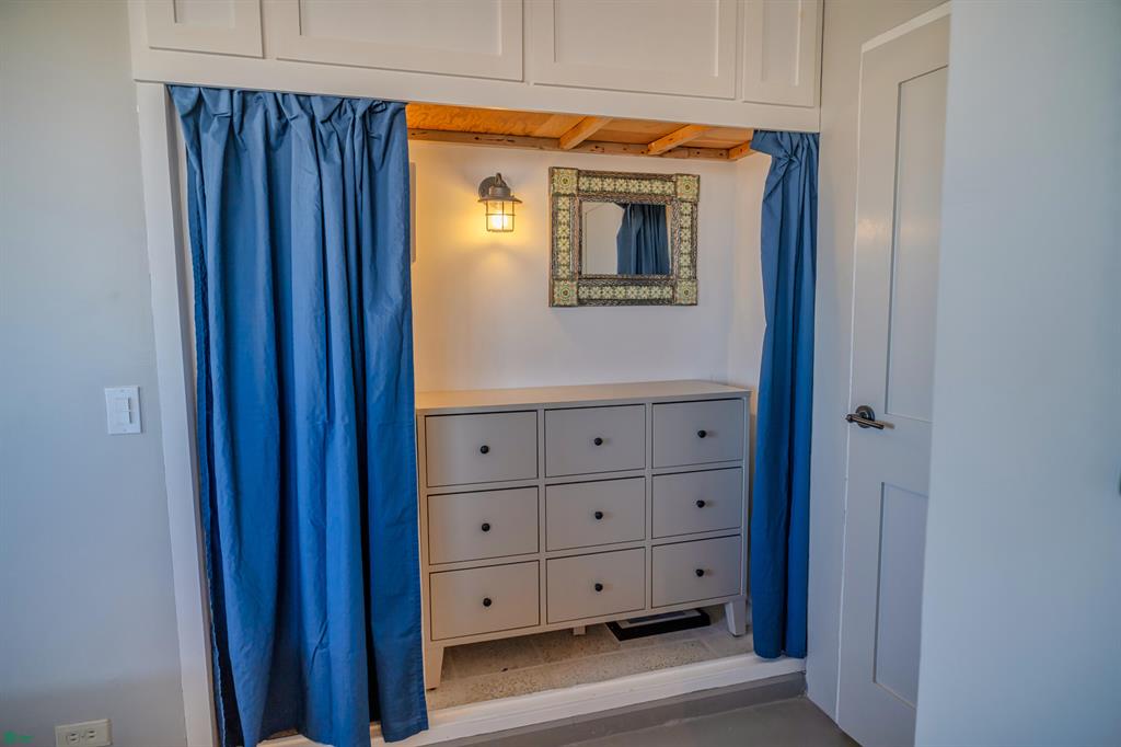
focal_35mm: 20
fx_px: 623
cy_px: 374
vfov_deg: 61.9
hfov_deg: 84.0
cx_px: 560
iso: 320
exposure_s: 1/200
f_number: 2.8
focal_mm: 20
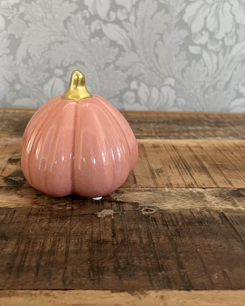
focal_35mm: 34
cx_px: 97
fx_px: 308
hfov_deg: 43.1
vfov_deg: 52.5
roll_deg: -0.7
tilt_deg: -18.1
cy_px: 124
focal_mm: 5.7
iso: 400
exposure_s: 1/60
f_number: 1.5
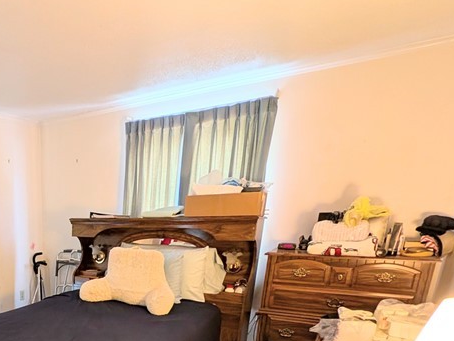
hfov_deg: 56.6
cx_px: 48
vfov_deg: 44.9
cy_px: 328
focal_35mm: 27
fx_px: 354
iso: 160
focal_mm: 2.23
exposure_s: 1/24
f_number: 1.95
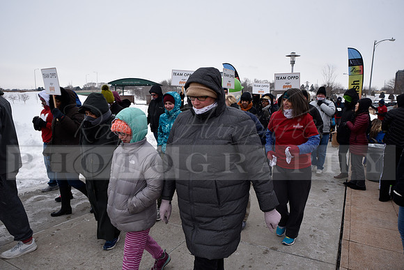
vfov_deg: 53.2
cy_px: 135
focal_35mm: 24
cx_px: 202
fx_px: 269
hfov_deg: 73.7
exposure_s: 1/320
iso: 400
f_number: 9
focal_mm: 24
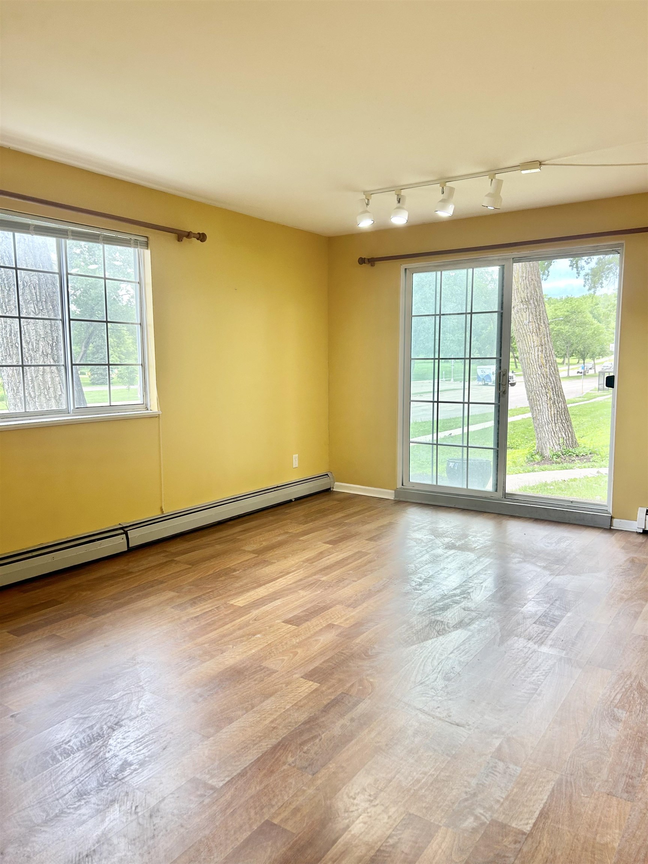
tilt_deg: -6.7
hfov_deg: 53.1
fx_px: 649
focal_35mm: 26
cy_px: 432
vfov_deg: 67.3
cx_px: 324
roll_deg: -1.5
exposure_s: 1/120
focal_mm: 5.7
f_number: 1.5
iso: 50
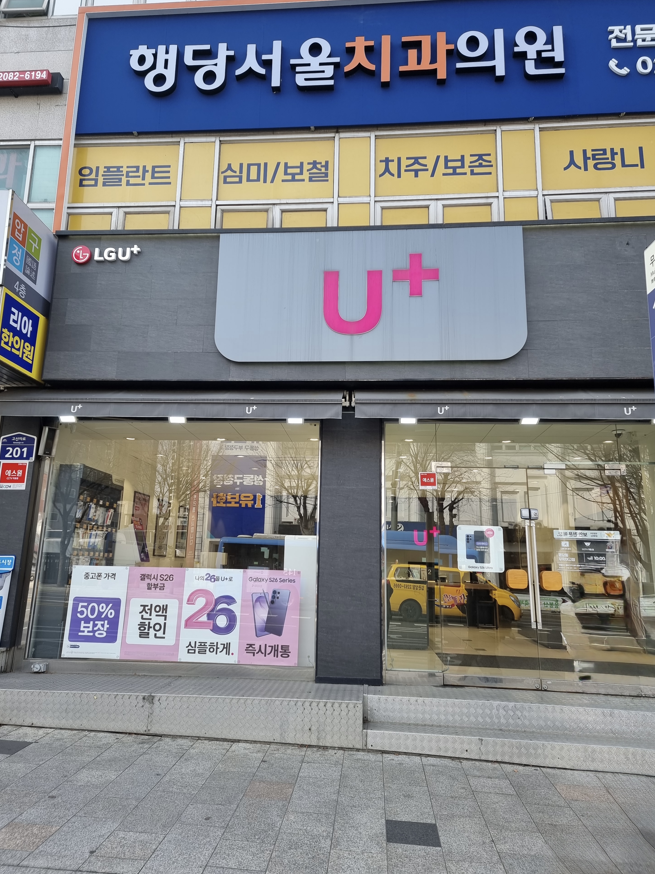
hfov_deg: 54.9
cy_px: 425
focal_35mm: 25
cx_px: 324
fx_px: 631
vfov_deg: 69.4
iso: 50
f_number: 1.8
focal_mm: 6.7
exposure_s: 1/186
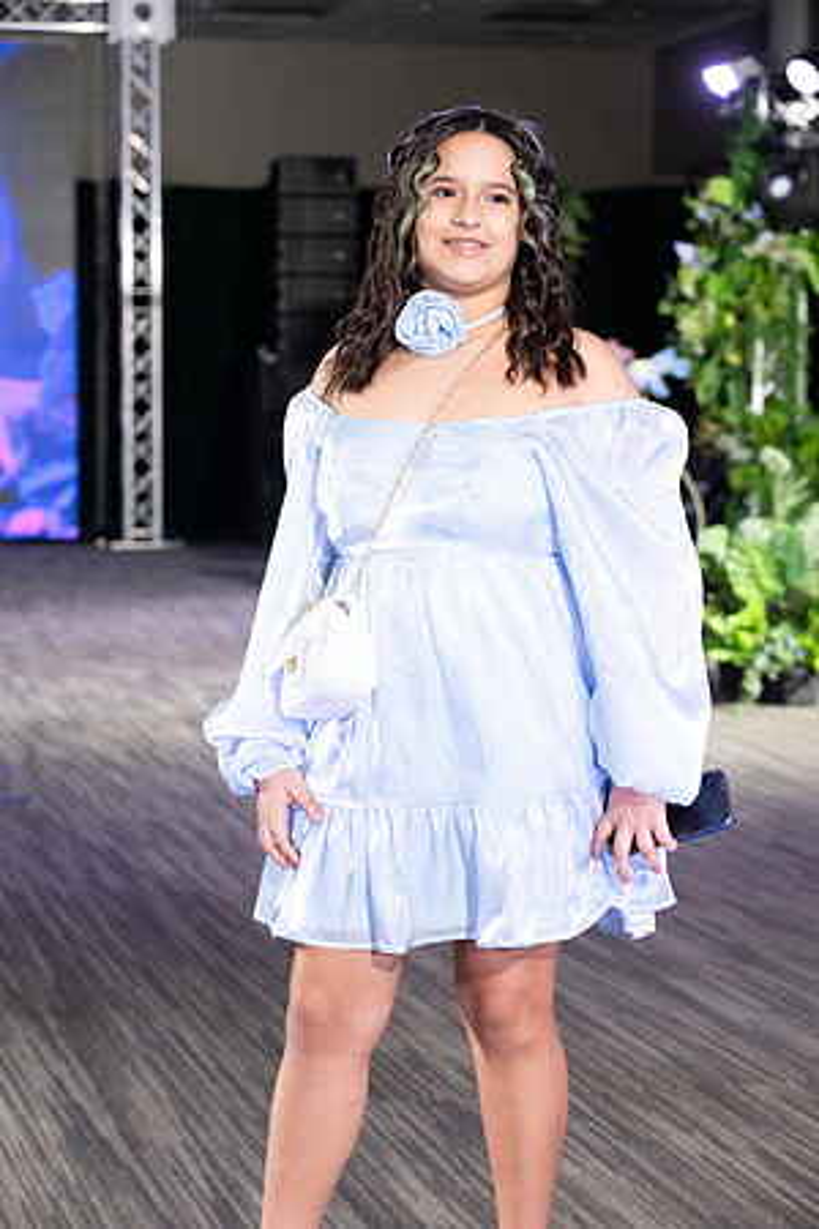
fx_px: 3242
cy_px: 614
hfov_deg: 14.4
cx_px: 410
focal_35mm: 95
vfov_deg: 21.5
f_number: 6.3
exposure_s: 1/160
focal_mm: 95
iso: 1600
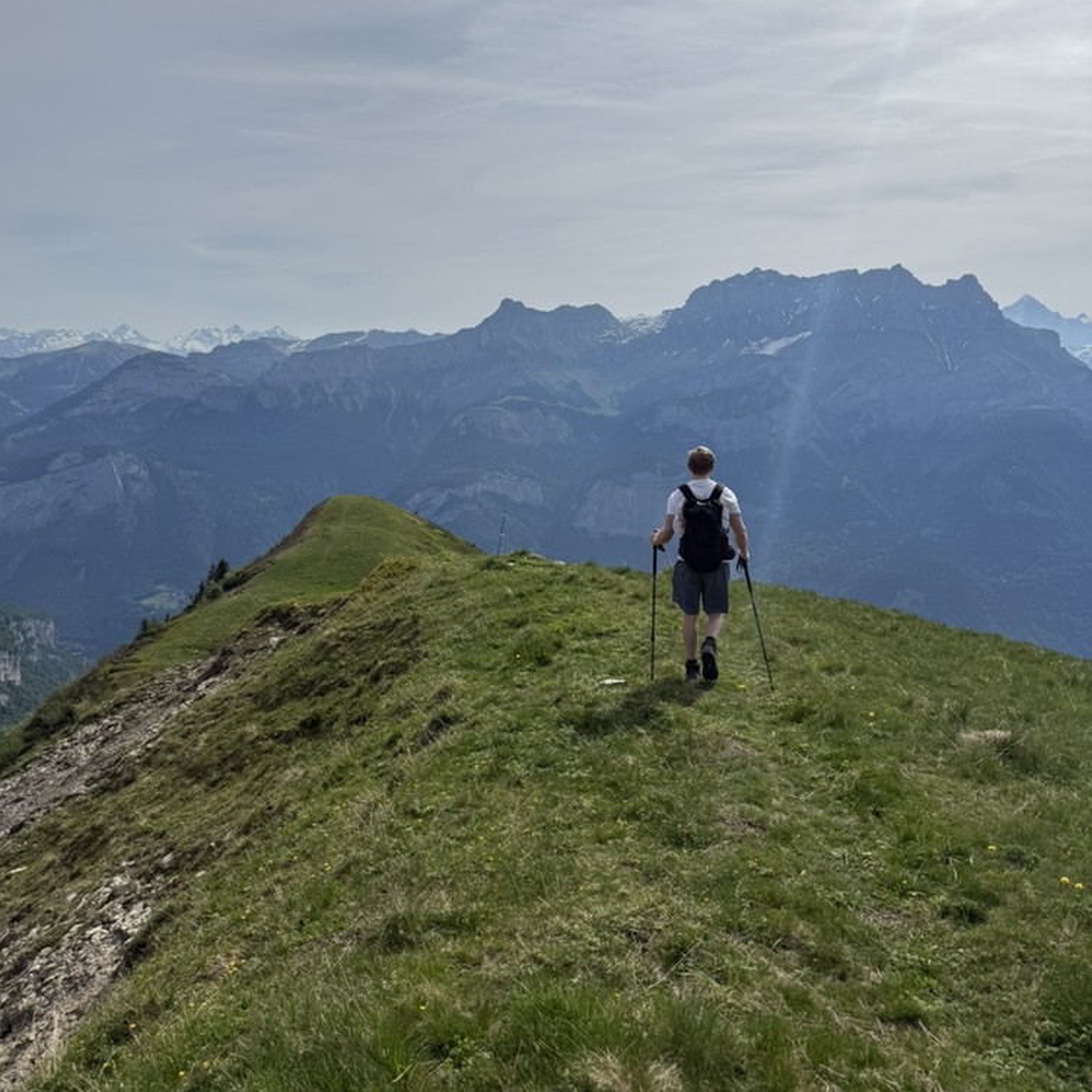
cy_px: 429
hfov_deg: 55.6
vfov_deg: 55.2
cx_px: 534
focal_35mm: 29
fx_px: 1035
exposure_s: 1/14286
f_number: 1.78
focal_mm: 6.76
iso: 64
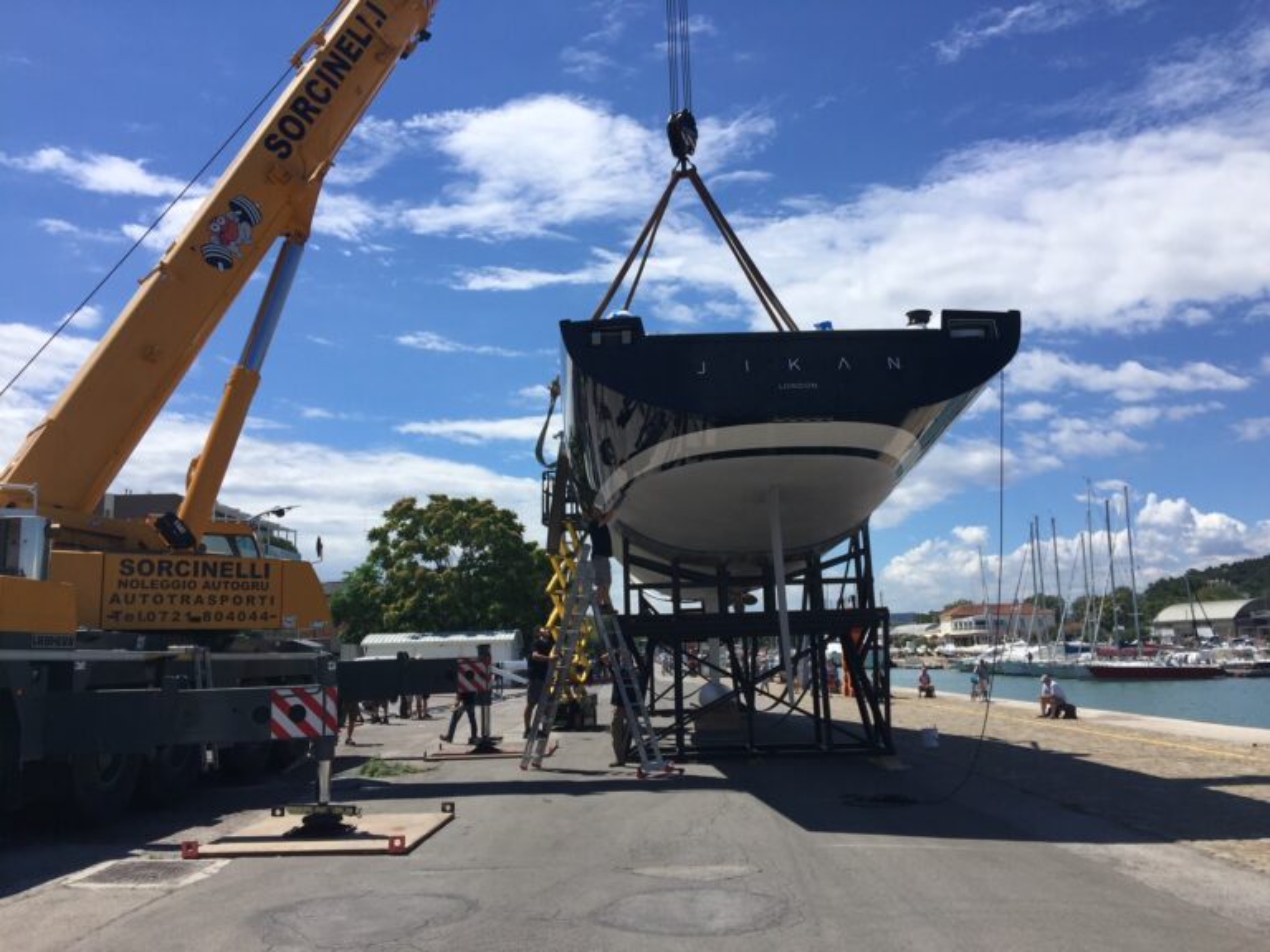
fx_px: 1064
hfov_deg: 61.7
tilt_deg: +10.3
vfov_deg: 48.2
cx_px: 635
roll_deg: +0.8
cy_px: 476
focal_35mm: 29
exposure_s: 1/3597
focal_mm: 4.15
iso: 32
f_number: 2.2
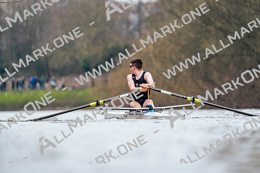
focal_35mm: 478
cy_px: 86
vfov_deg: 2.9
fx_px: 3453
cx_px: 130
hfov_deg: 4.3
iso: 3200
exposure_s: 1/1600
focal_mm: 478
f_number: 6.3
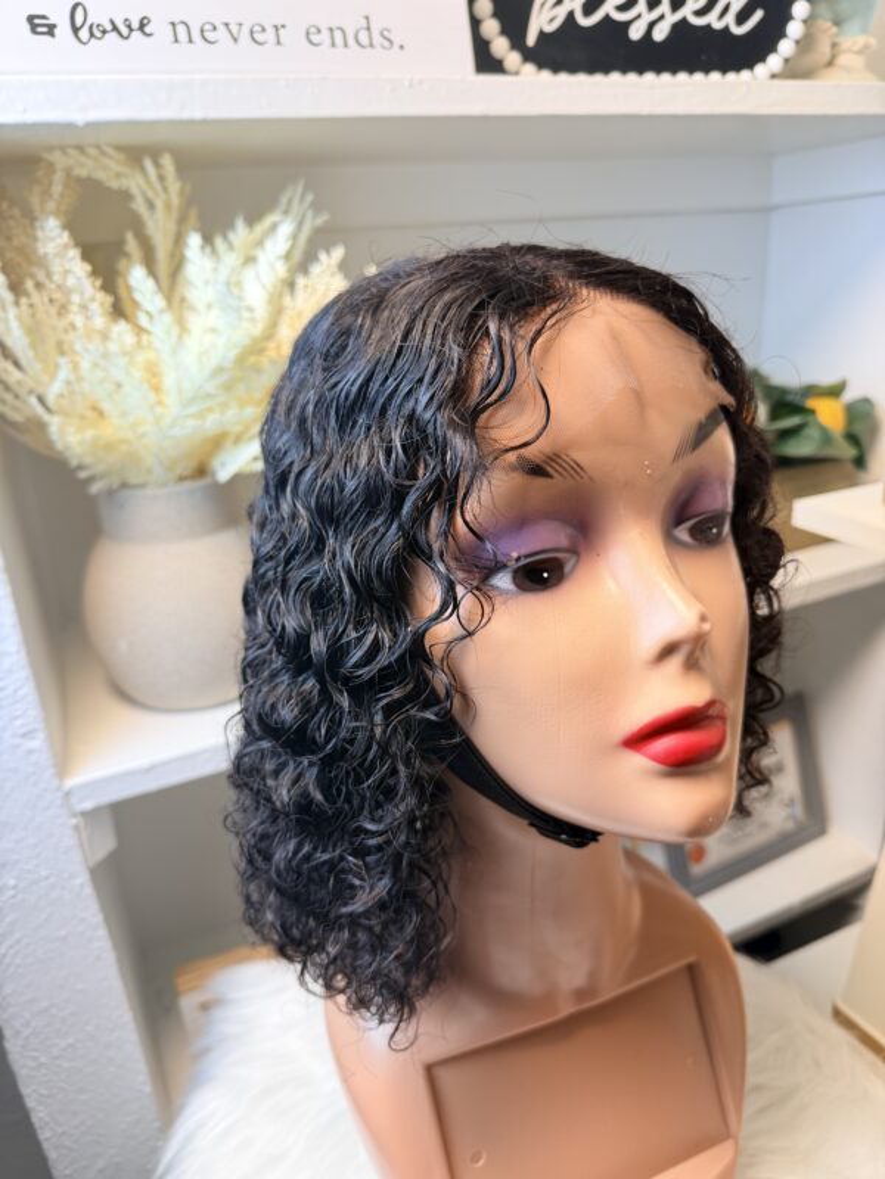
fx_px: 818
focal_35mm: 24
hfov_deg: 56.8
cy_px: 590
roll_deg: +2.8
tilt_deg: -22.3
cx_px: 442
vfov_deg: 71.6
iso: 125
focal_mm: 6.76
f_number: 1.78
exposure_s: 1/151
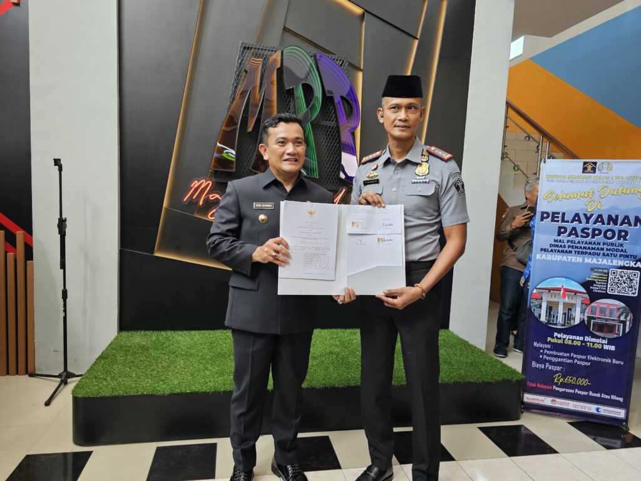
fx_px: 426
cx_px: 320
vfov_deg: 58.9
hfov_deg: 73.9
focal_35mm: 23
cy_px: 240
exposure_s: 1/190
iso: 125
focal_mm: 6.3
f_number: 1.7
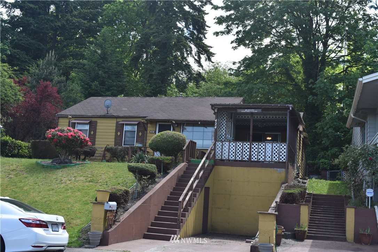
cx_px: 189
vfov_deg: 29.9
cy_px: 126
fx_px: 472
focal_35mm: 45
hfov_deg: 43.6
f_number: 8
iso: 360
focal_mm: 30
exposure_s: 1/500
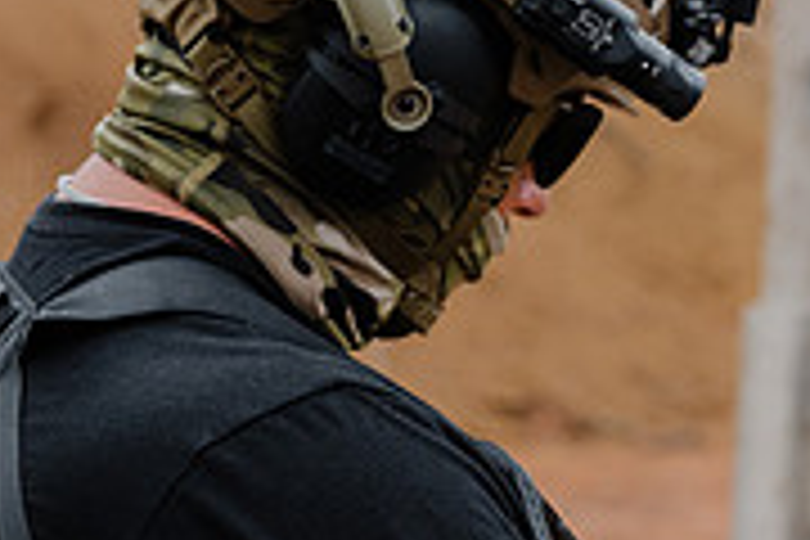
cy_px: 556
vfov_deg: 8.5
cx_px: 621
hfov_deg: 12.7
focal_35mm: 161
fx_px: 3622
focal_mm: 50
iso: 800
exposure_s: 1/320
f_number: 4
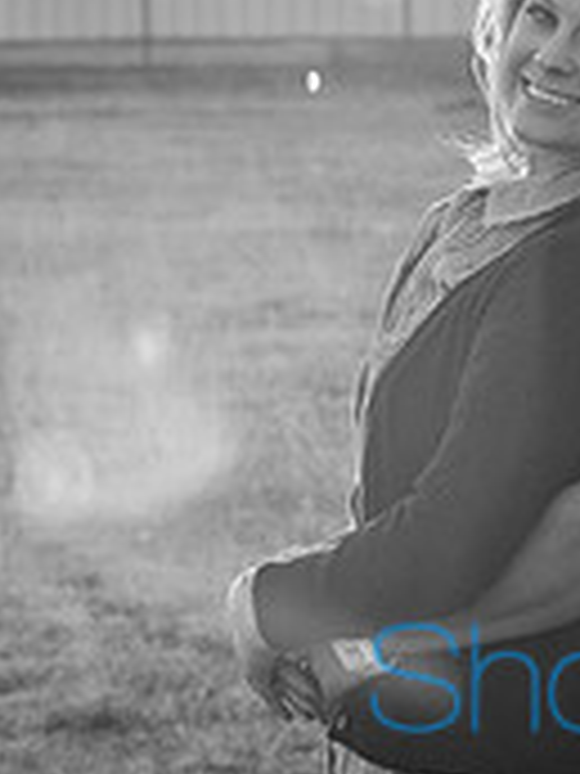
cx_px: 407
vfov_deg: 6.5
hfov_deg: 4.9
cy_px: -108
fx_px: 6724
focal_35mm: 301
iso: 400
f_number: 7.1
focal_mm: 80
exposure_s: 1/640
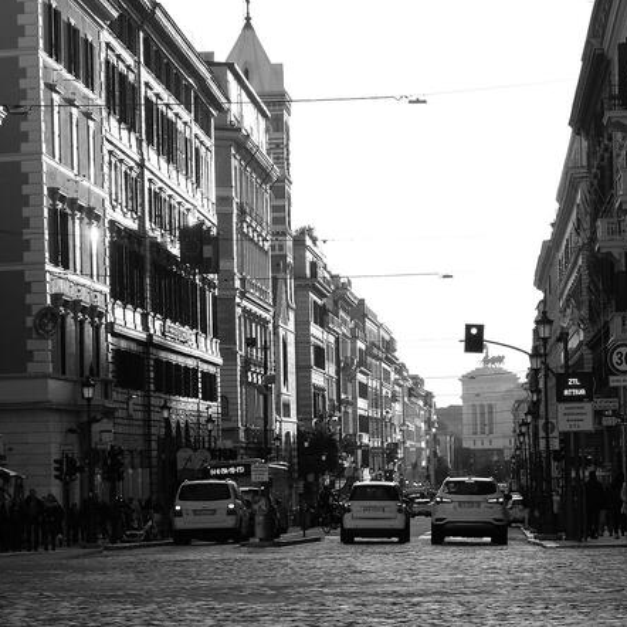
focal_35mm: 108
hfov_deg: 16.1
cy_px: 311
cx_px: 322
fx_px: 2213
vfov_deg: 16.1
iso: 200
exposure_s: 1/250
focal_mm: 45
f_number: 5.6
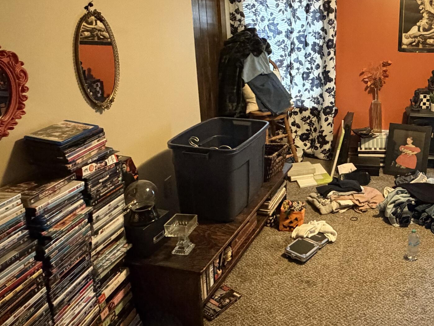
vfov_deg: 46.2
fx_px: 376
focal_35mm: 30
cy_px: 113
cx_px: 341
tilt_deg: -13.8
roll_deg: -1.0
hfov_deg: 56.1
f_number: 2.2
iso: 1000
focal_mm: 2.22
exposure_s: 1/40
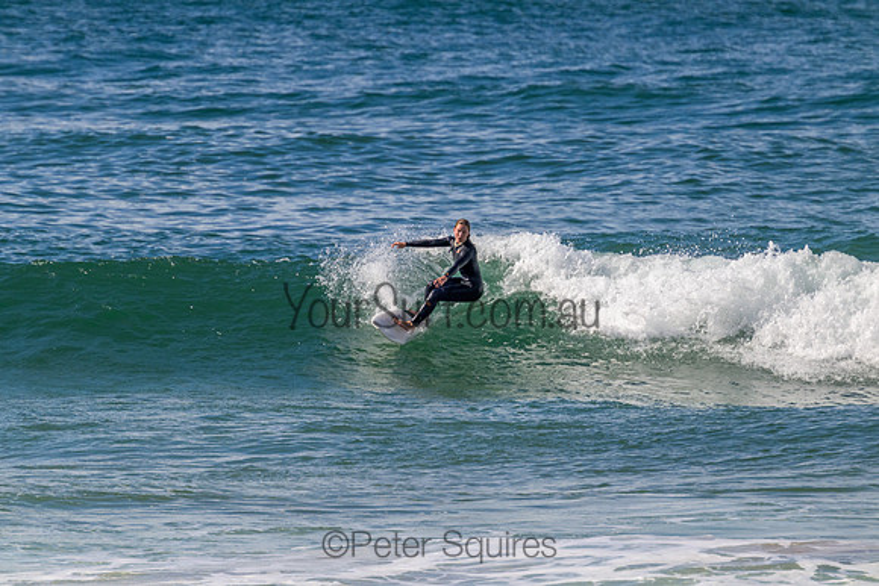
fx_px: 19537
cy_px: 293
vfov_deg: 1.7
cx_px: 440
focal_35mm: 800
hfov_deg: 2.6
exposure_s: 1/2000
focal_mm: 800
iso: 1250
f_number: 11
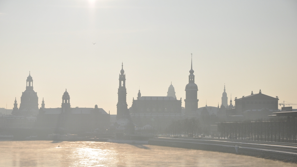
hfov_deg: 23.2
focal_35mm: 92
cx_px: 148
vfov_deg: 13.1
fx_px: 725
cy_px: 99
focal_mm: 58
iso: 200
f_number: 8
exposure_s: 1/2500
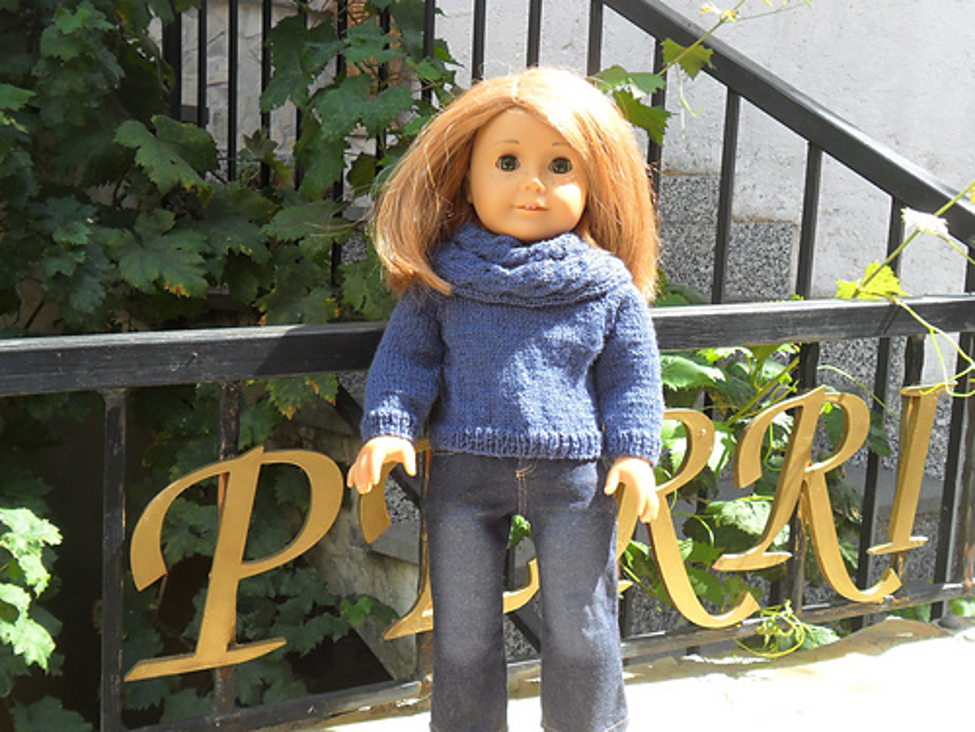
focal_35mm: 37
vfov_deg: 38.7
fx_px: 1042
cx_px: 488
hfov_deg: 50.1
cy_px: 366
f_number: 4
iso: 100
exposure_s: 1/125
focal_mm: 6.6
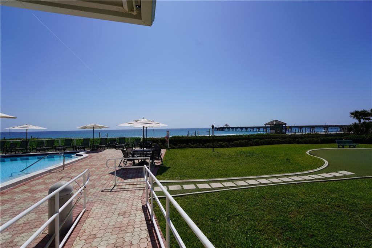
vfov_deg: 73.7
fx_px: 165
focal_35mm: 16
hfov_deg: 96.8
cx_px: 186
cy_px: 124
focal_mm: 16
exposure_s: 1/1600
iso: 100
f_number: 5
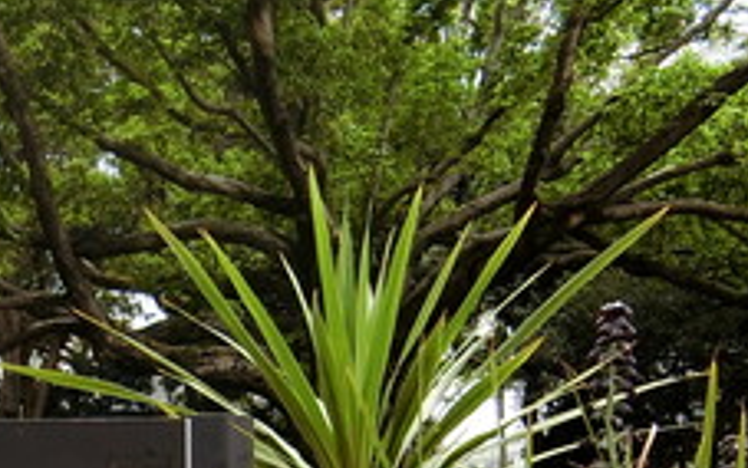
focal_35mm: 71
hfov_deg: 27.7
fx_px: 1448
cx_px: 53
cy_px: 613
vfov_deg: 17.2
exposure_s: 1/500
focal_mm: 4.06
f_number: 2.7
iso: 80
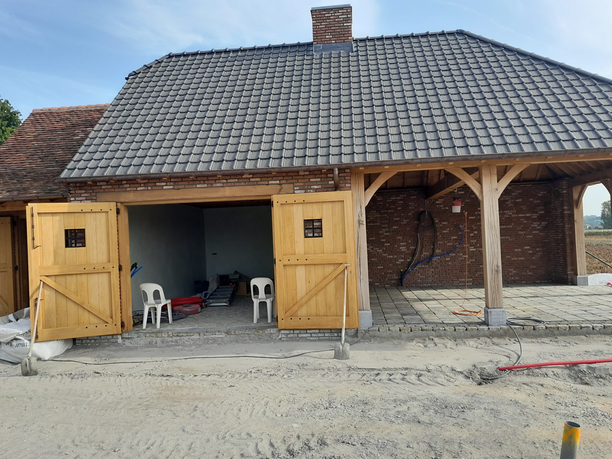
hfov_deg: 67.3
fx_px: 460
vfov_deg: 53.1
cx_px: 306
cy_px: 230
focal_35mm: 26
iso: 40
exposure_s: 1/623
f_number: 1.8
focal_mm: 4
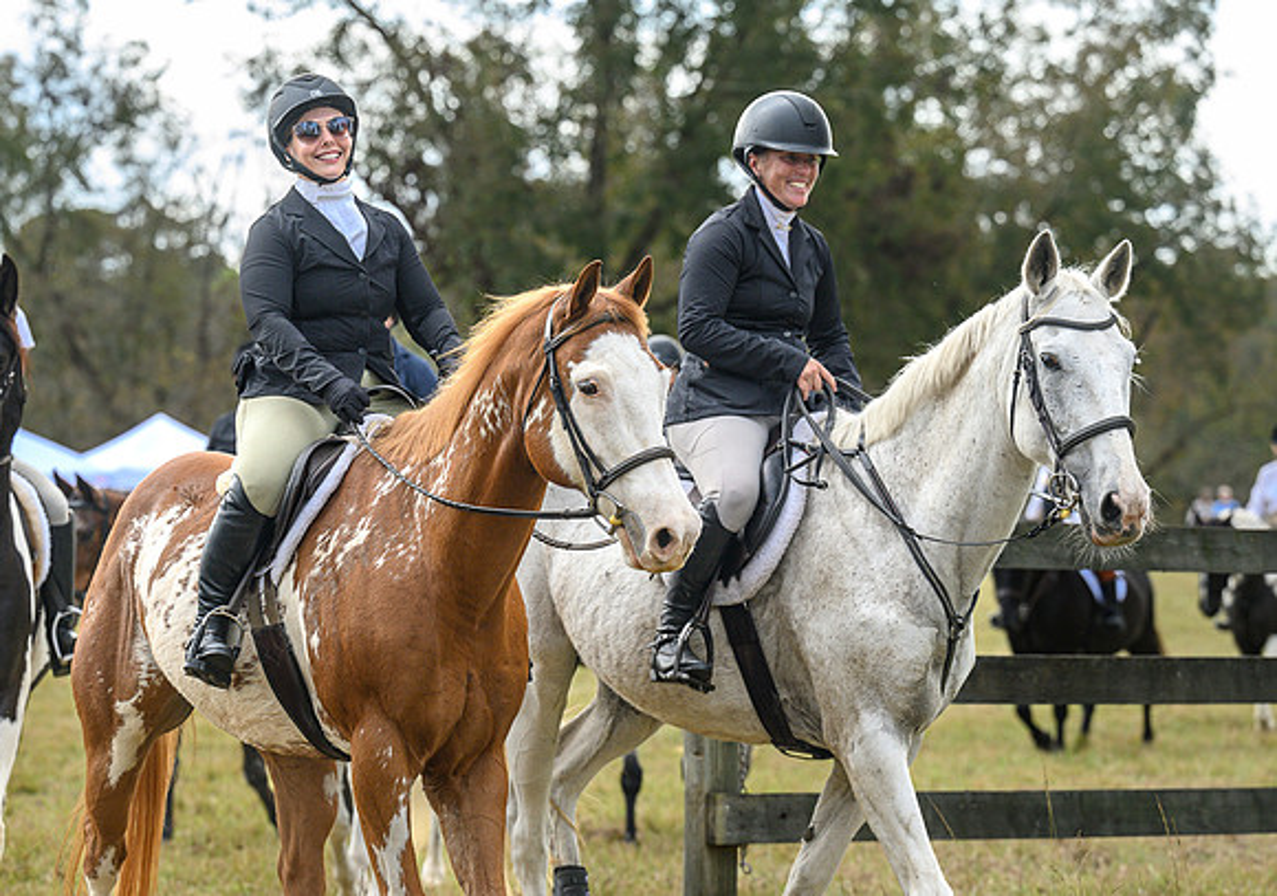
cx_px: 506
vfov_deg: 11.8
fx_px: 4344
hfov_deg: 16.7
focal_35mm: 120
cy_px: 553
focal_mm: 93
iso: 640
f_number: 3.5
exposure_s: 1/1000
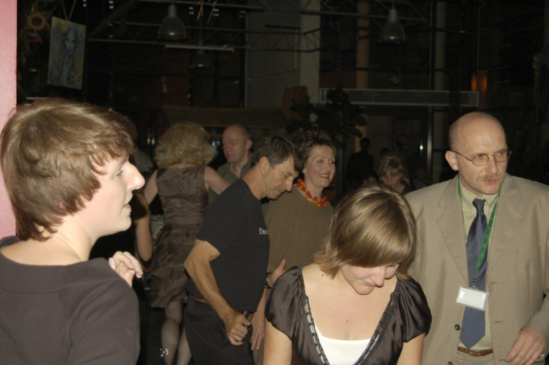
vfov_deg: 25.7
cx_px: 274
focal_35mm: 52
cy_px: 182
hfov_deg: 37.9
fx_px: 800
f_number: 4.8
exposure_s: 1/60
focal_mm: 35
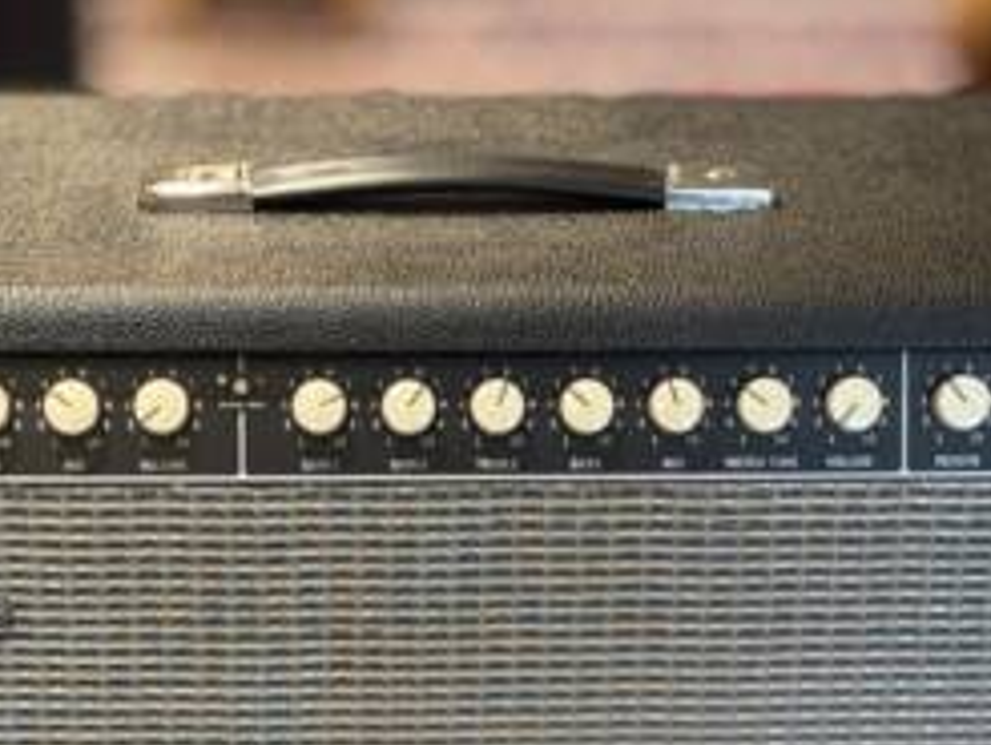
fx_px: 3353
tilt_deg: -29.6
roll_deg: +0.1
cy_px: 826
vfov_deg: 12.5
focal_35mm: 117
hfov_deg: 16.8
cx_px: 463
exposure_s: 1/40
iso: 320
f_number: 1.78
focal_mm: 6.76
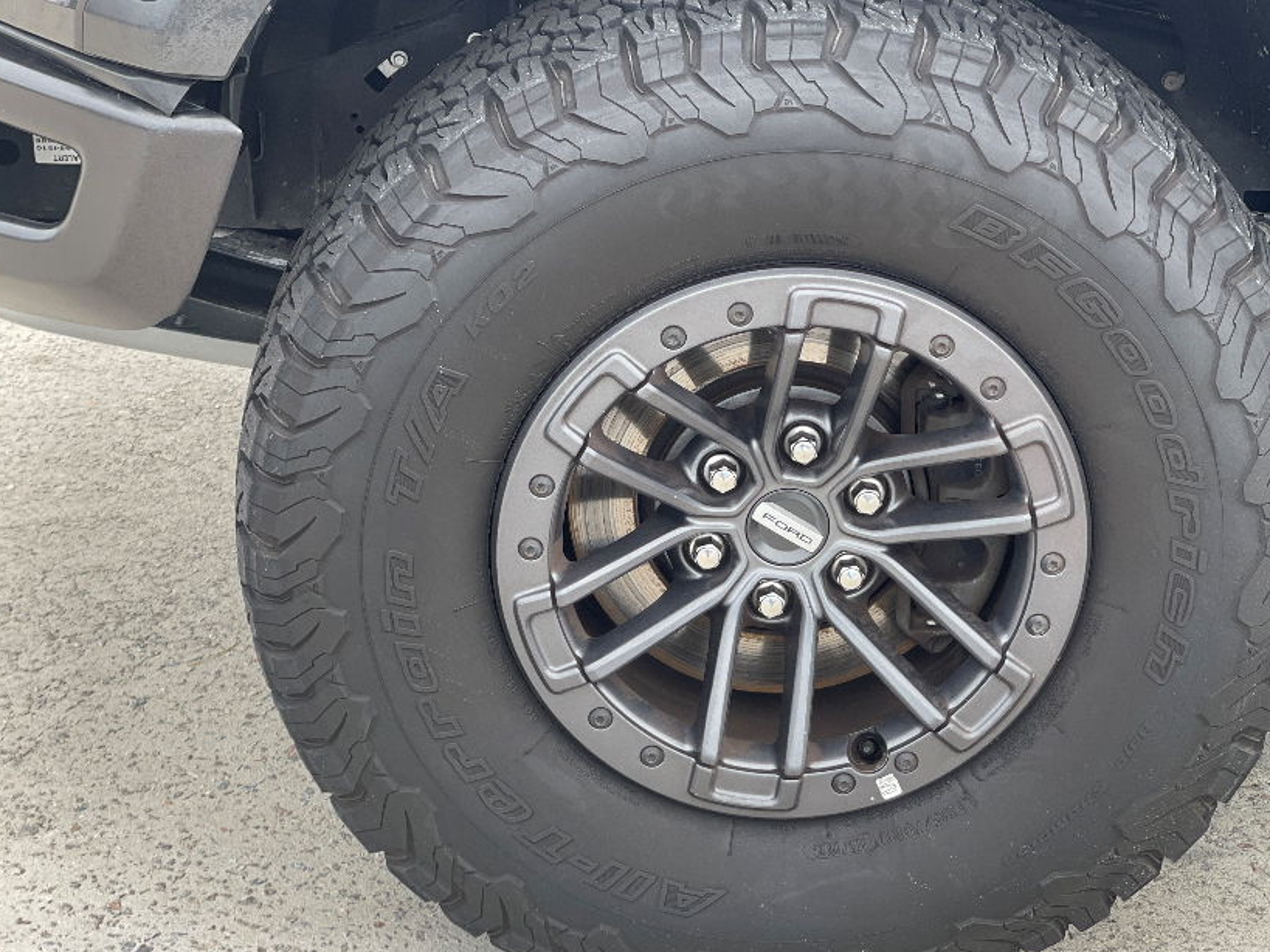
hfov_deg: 24.4
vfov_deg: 18.4
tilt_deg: -21.9
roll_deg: -1.2
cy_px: 471
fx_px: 2935
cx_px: 724
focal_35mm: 80
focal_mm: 7.5
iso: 25
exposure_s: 1/121
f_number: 2.2
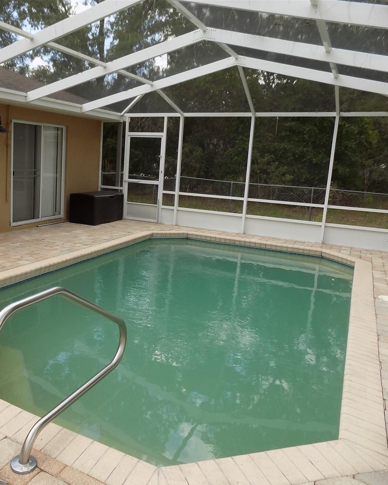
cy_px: 243
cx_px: 98
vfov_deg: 58.8
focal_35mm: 30
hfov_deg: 46.8
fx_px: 431
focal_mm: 4
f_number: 3.1
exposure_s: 1/200
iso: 80
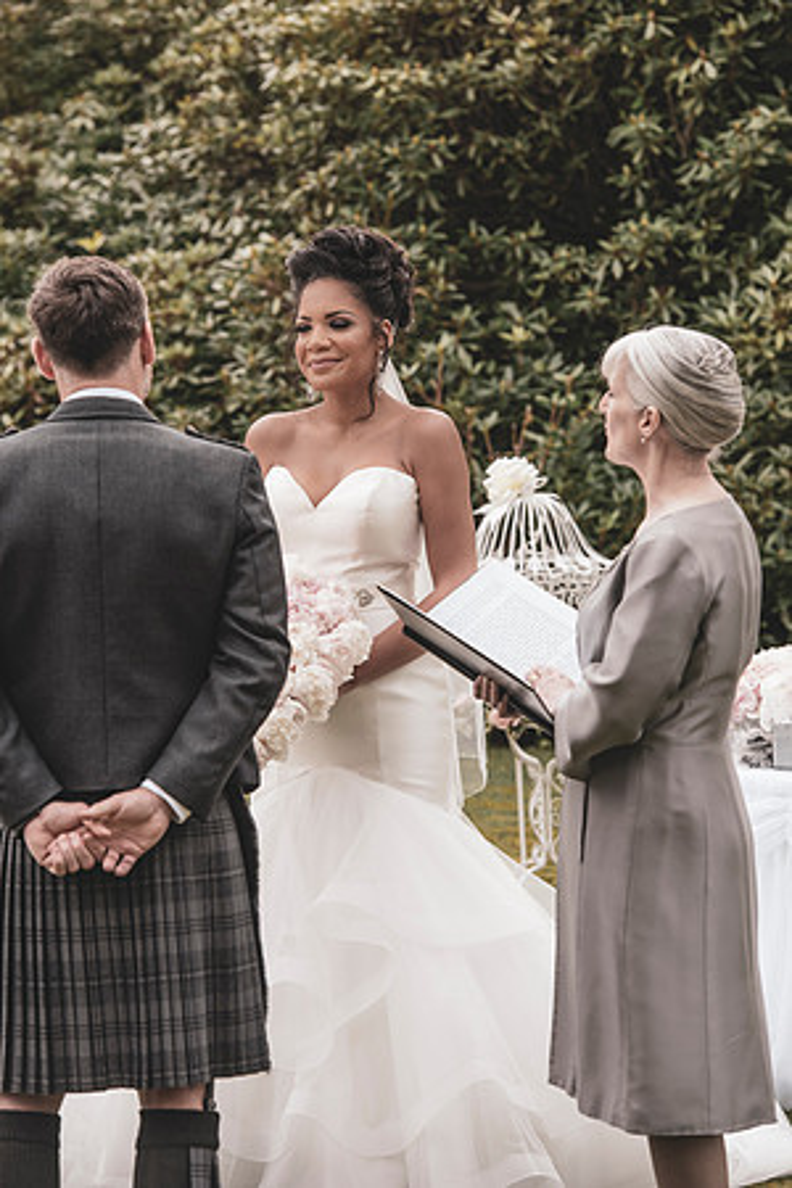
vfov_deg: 15.2
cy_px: 594
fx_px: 4455
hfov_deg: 10.2
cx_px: 396
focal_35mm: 135
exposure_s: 1/320
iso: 250
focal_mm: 135
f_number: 5.6
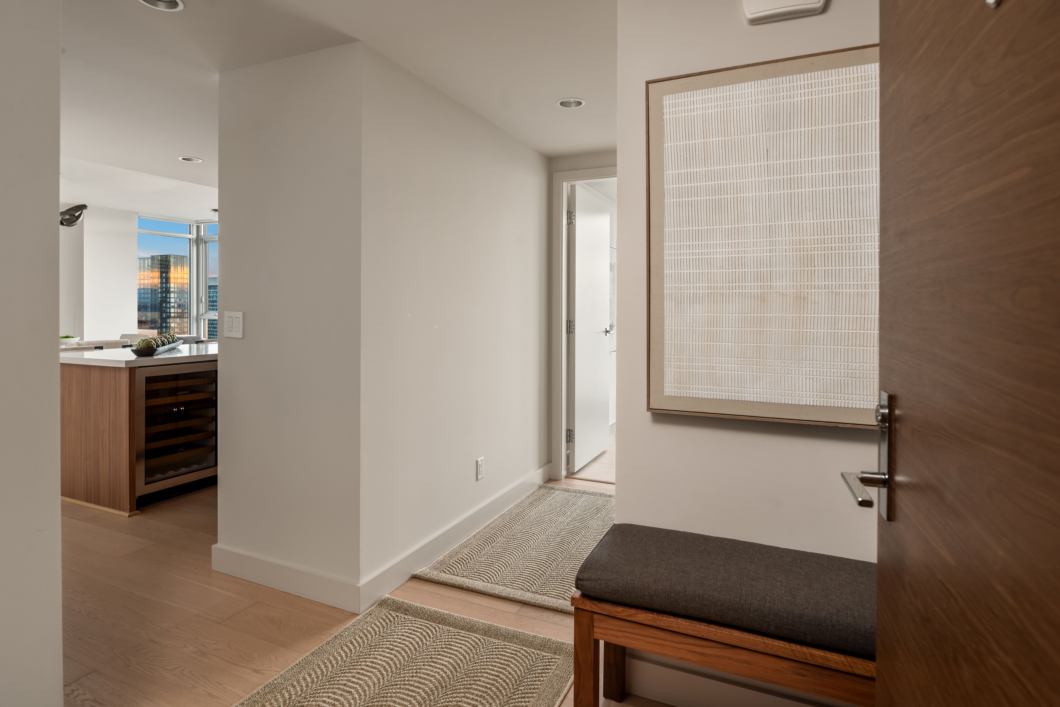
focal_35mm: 19
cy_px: 354
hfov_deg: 86.9
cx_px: 530
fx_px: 560
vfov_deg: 64.6
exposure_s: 1/2.5
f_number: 7.1
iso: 250
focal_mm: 19
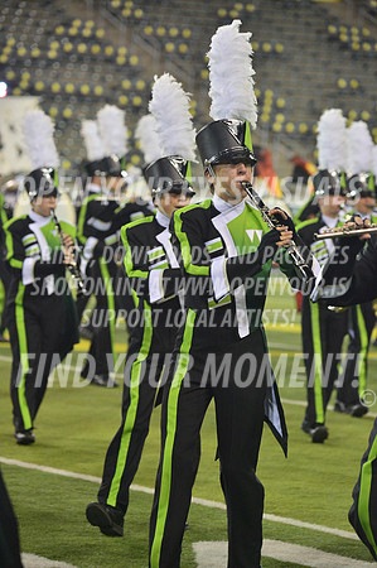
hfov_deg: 7.0
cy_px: 284
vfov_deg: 10.6
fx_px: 3070
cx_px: 188
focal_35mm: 195
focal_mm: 195
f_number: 5.6
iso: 2000
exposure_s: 1/500
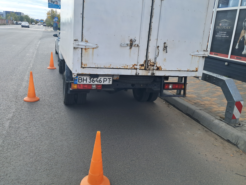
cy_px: 87
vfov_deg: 48.2
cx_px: 125
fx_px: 206
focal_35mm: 29
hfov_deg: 61.7
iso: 50
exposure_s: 1/463
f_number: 1.8
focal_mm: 4
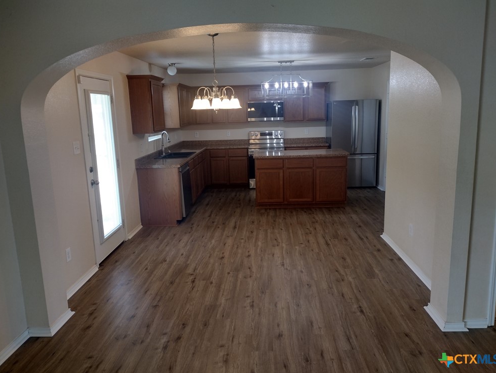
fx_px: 401
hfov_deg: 63.4
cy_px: 184
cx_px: 254
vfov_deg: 49.8
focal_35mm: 28
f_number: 1.7
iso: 211
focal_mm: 4.71
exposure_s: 1/60
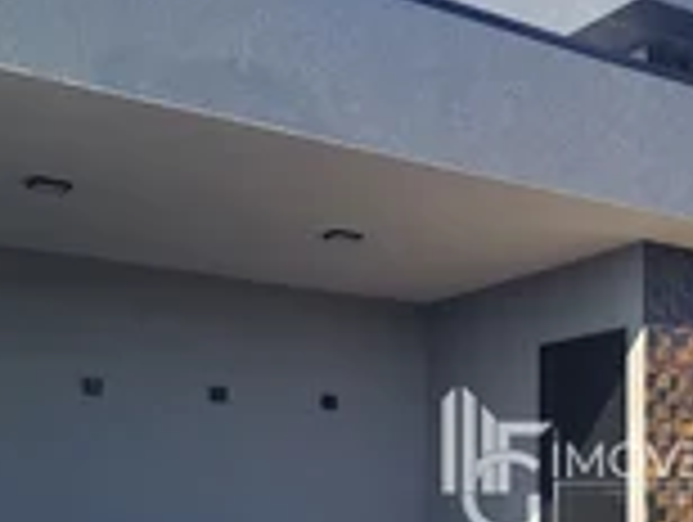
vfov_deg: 23.9
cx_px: 598
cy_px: 461
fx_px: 1203
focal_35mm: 60
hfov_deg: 30.9
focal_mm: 5.23
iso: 50
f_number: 1.8
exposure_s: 1/594
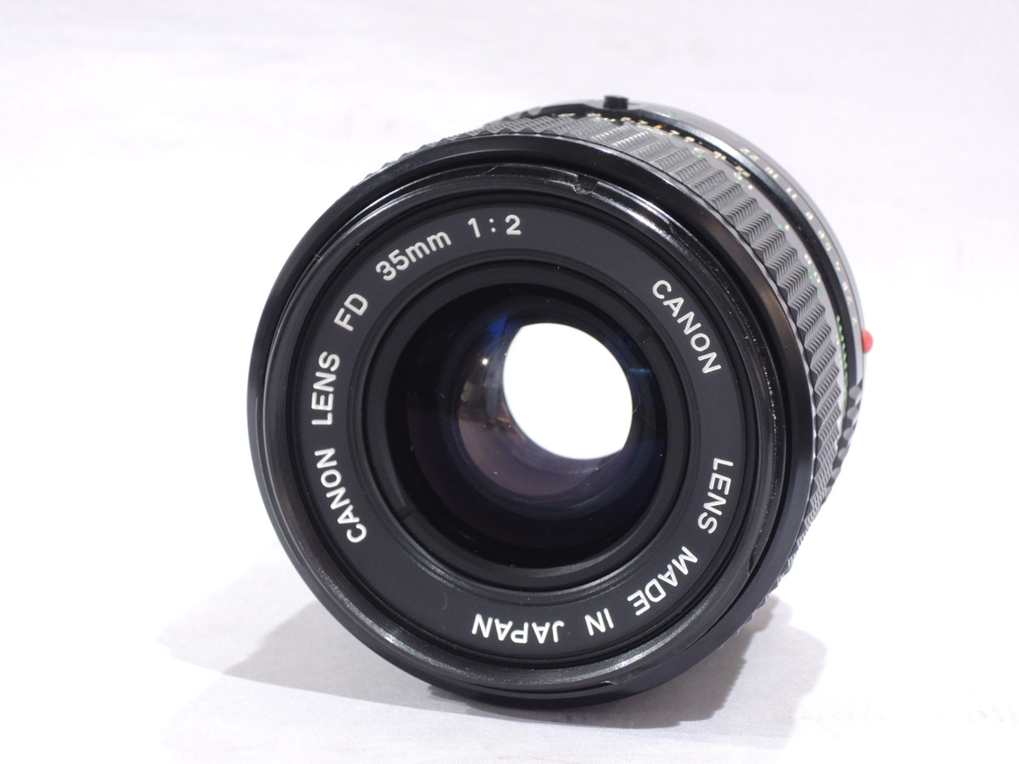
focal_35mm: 77
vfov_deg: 19.1
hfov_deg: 25.3
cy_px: 382
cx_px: 510
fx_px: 2267
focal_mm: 13.8
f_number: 4.7
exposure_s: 1/30
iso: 400
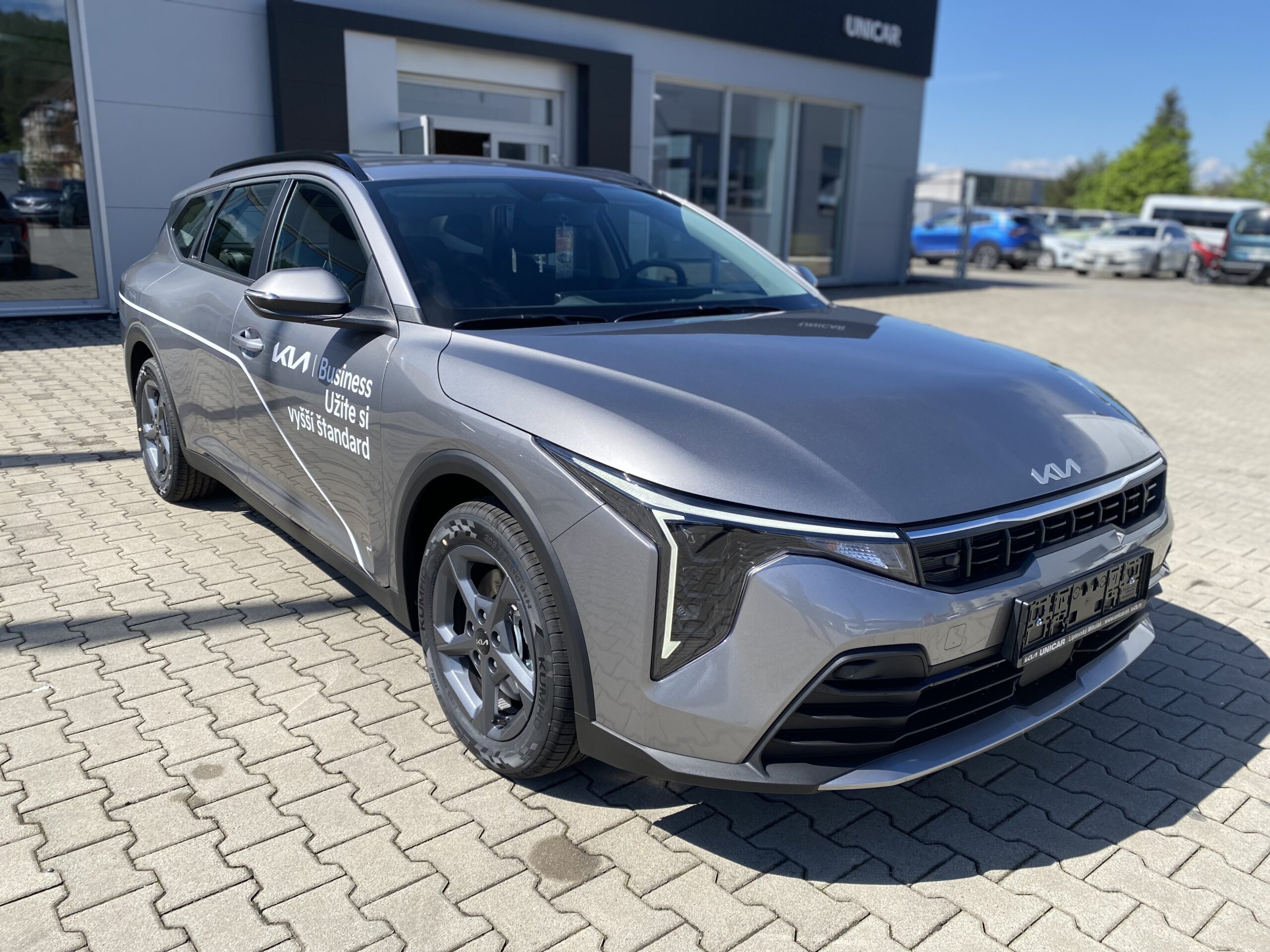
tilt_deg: -15.8
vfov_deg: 53.1
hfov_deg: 67.3
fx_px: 954
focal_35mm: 26
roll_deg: -1.7
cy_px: 476
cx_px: 635
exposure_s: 1/2141
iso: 32
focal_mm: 4.25
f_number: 1.8
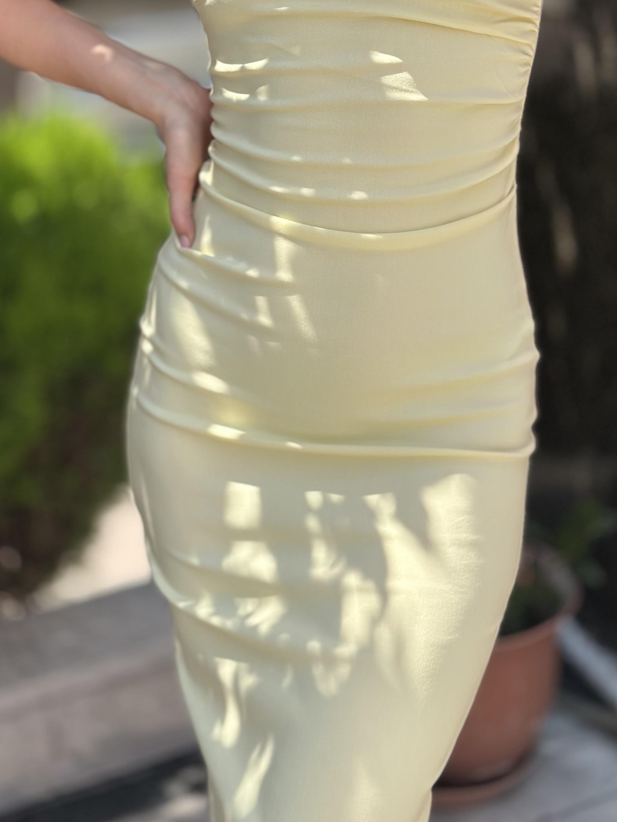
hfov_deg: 20.2
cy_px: 259
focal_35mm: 73
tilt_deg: -18.4
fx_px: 1735
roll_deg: +0.3
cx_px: 295
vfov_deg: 26.5
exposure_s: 1/3731
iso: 100
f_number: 1.78
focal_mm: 6.86
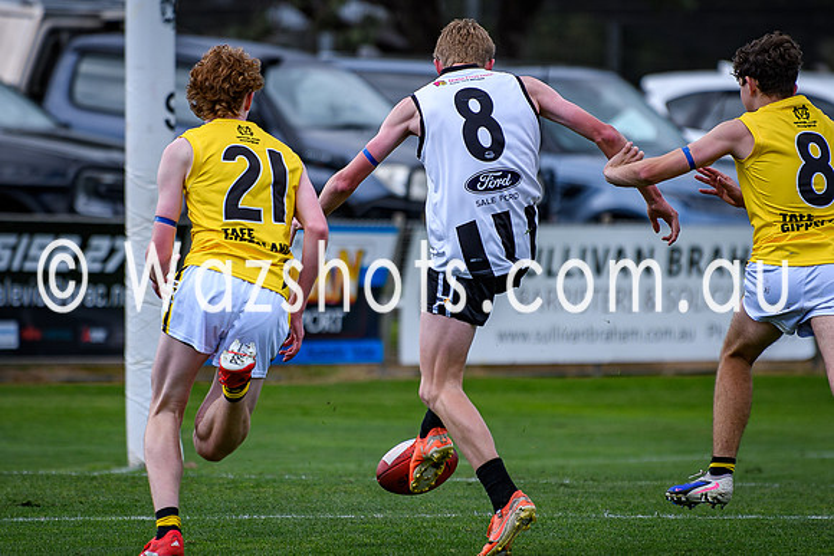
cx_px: 393
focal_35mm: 492
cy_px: 293
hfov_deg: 4.2
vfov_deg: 2.8
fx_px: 11391
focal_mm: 200
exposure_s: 1/1600
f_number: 2.8
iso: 125
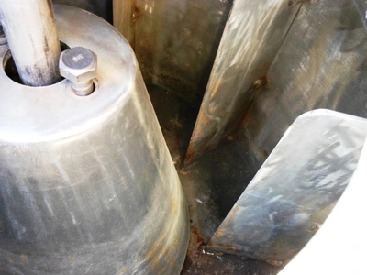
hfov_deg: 55.4
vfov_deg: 42.9
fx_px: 350
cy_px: 138
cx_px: 184
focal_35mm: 33
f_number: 4
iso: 320
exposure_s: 1/30
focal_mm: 5.9
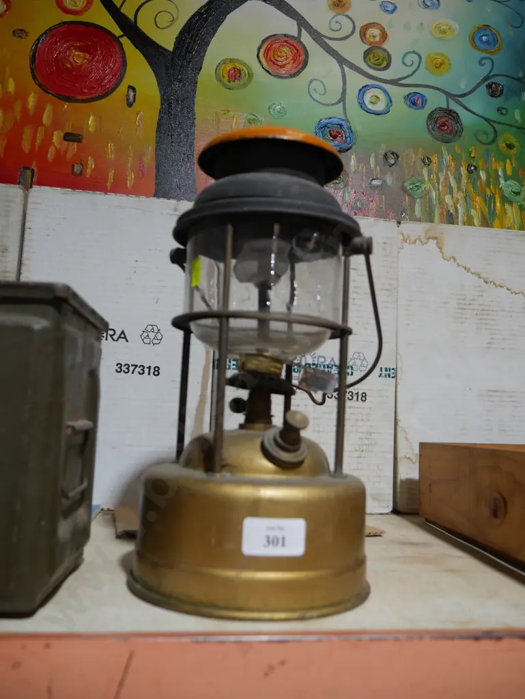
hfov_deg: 46.8
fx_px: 606
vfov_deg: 59.9
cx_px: 262
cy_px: 350
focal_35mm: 30
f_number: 3.6
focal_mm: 15
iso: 250
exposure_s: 1/60
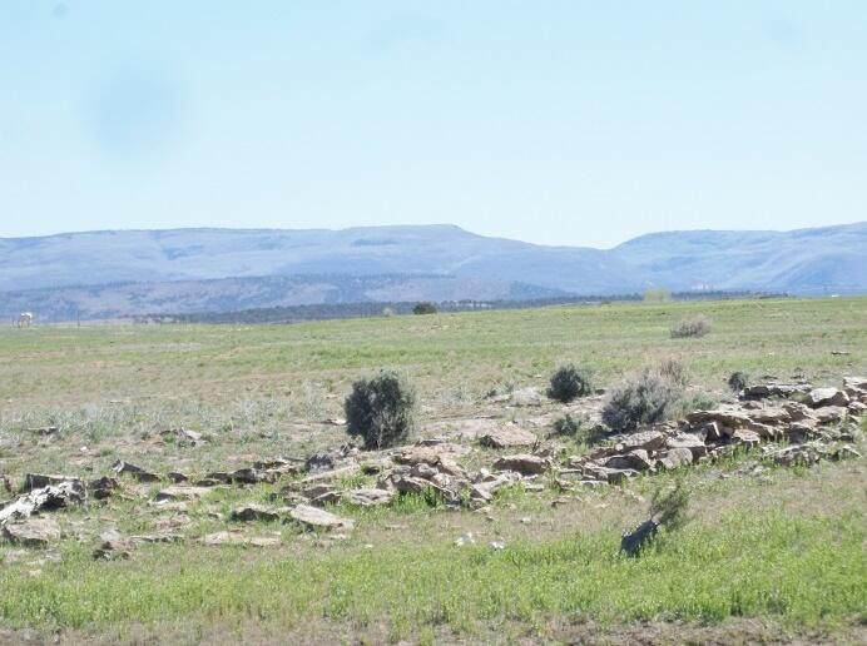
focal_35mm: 135
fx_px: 3374
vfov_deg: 10.9
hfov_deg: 14.6
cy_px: 323
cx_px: 434
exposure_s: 1/400
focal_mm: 24.5
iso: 80
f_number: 5.9
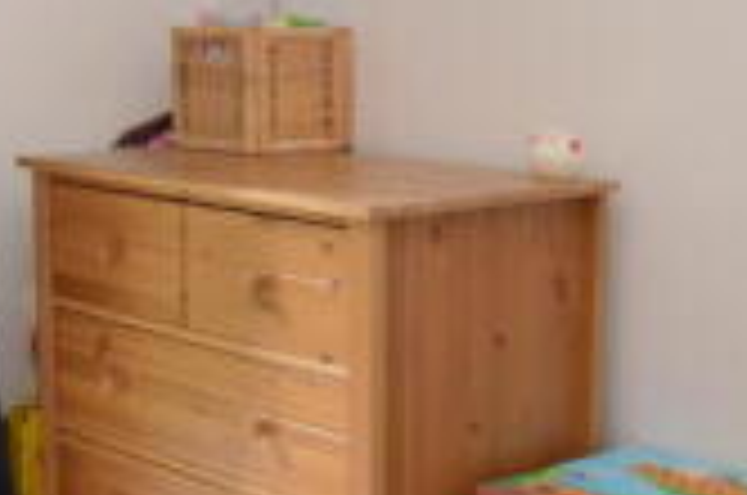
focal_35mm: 77
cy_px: 288
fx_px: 1594
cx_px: 405
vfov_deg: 17.6
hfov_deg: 26.4
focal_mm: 13
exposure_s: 1/125
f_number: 5.6
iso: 400
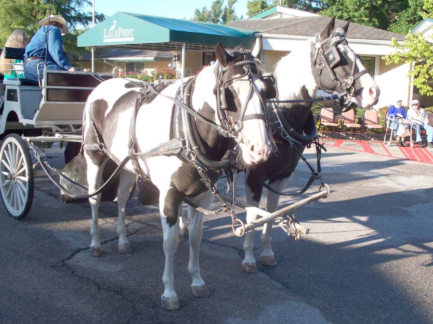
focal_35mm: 41
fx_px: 513
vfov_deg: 35.1
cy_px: 149
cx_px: 216
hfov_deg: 45.8
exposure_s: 1/320
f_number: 2.8
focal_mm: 7.54
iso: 64
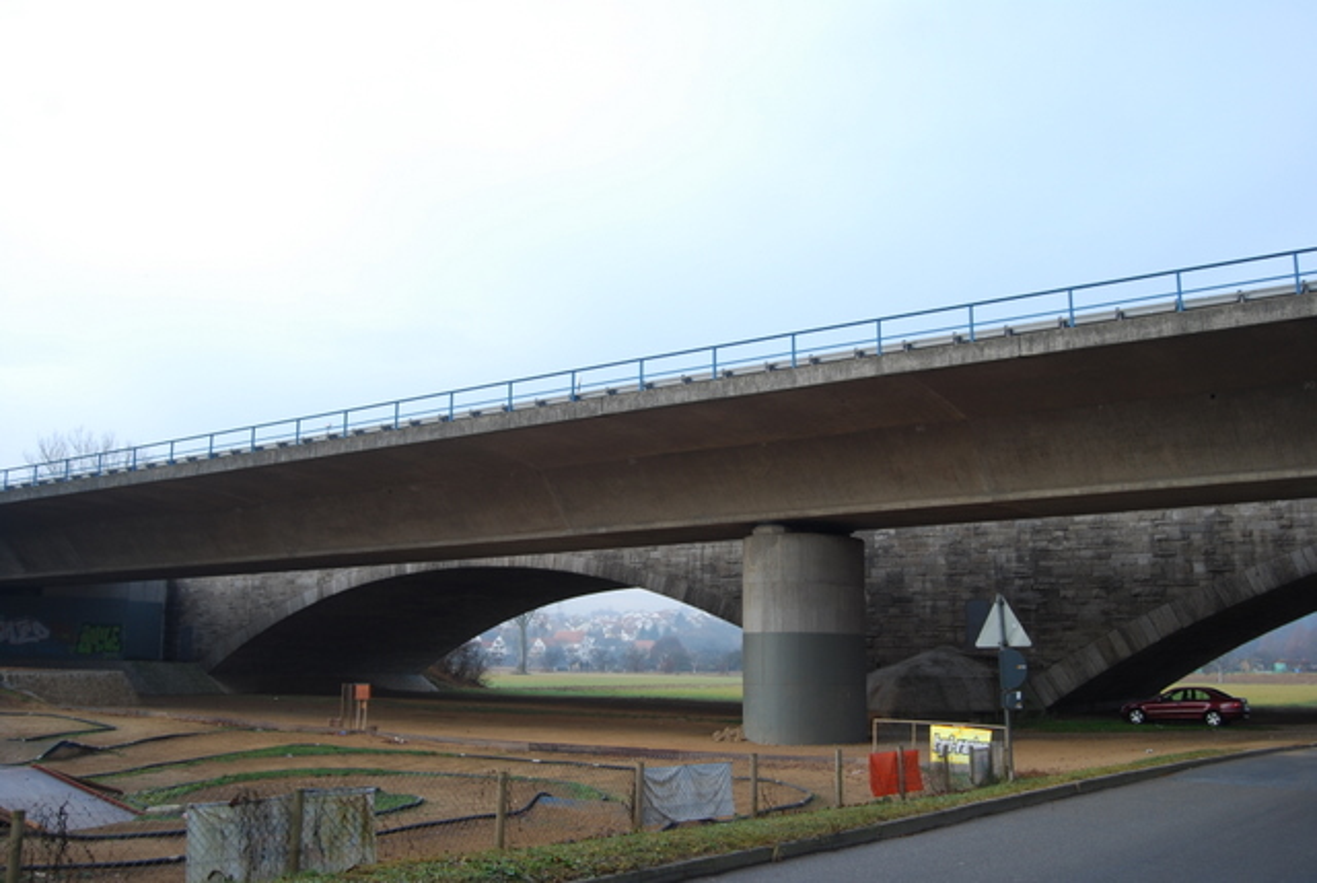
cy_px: 442
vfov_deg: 38.5
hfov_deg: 55.0
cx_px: 658
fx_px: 1264
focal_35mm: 34
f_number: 5.6
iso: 180
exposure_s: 1/125
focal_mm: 23
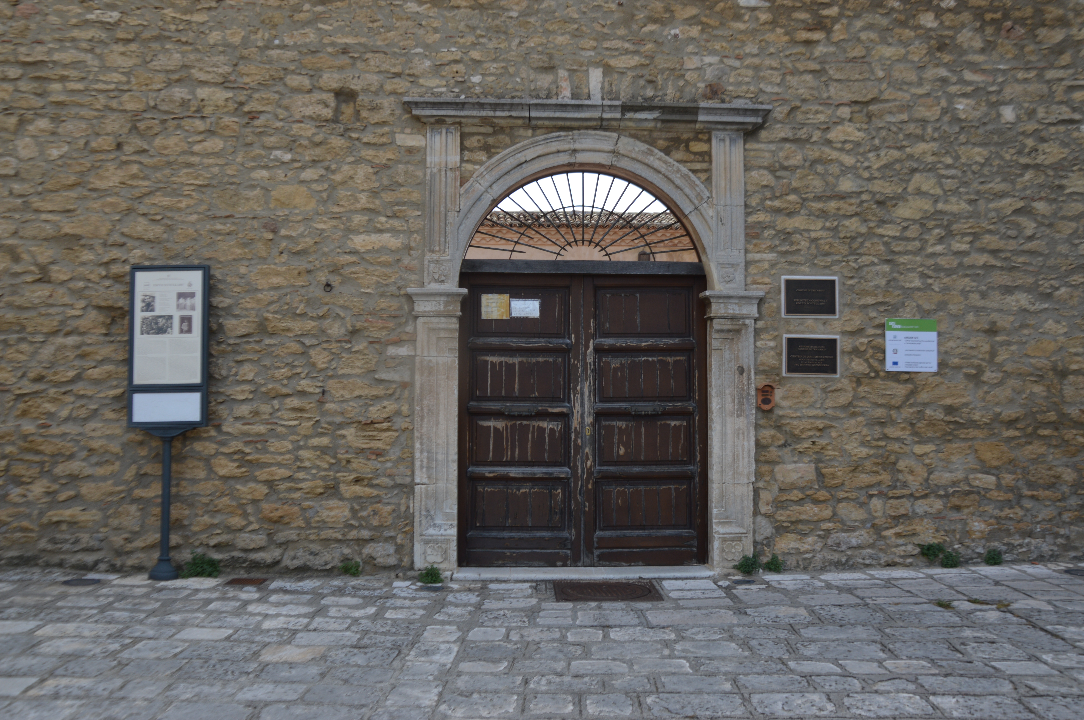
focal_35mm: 33
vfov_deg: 39.9
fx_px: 993
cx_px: 542
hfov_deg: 57.3
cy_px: 360
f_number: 6.3
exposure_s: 1/160
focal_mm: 22
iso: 100
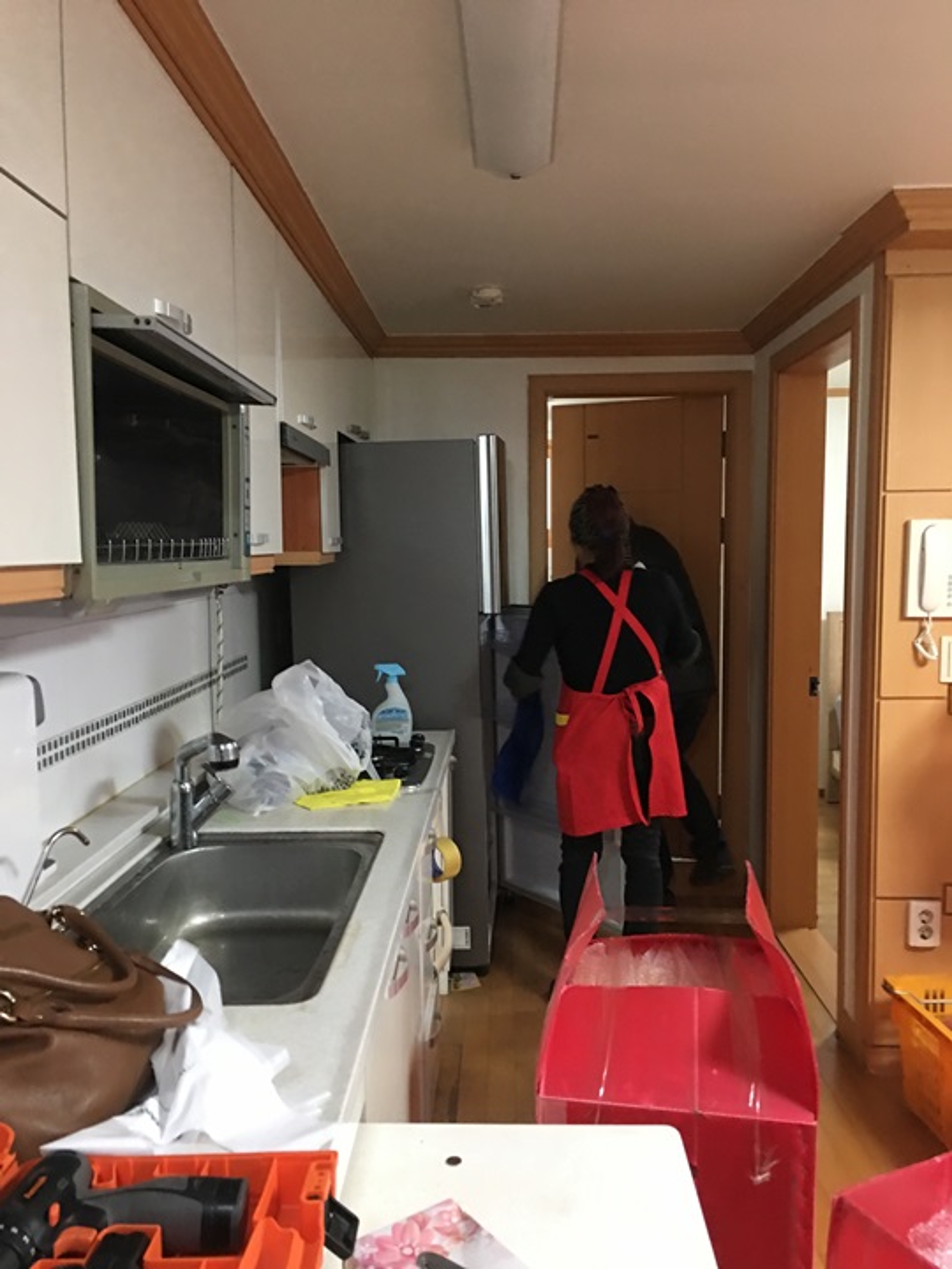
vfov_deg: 61.7
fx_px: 1063
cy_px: 634
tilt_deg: -3.9
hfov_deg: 48.2
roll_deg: +0.0
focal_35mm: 29
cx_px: 476
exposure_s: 1/10
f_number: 2.2
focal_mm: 4.15
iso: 100
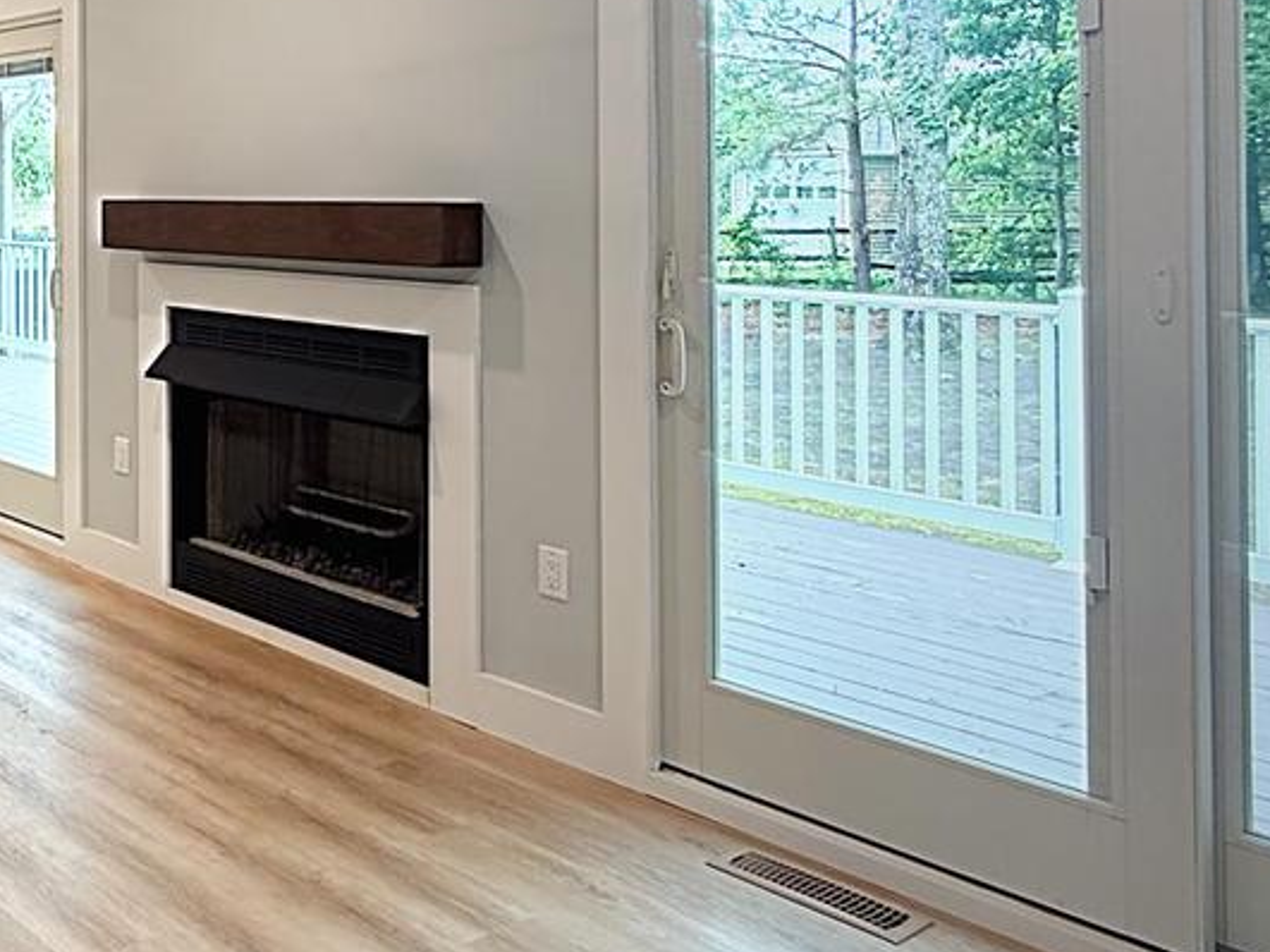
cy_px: 184
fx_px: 1394
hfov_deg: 40.0
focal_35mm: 38
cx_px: -120
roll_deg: +0.4
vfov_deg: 36.4
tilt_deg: -0.4
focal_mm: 2.22
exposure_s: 1/30
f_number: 2.2
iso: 64
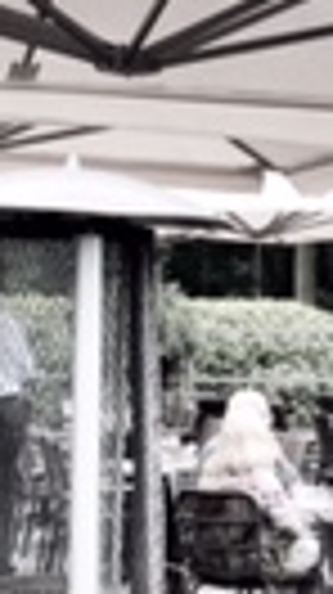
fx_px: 2408
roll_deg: +0.0
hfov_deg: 7.5
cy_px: 369
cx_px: 747
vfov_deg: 14.1
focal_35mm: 153
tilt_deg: -1.0
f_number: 2.2
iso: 32
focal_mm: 4.15
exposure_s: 1/425
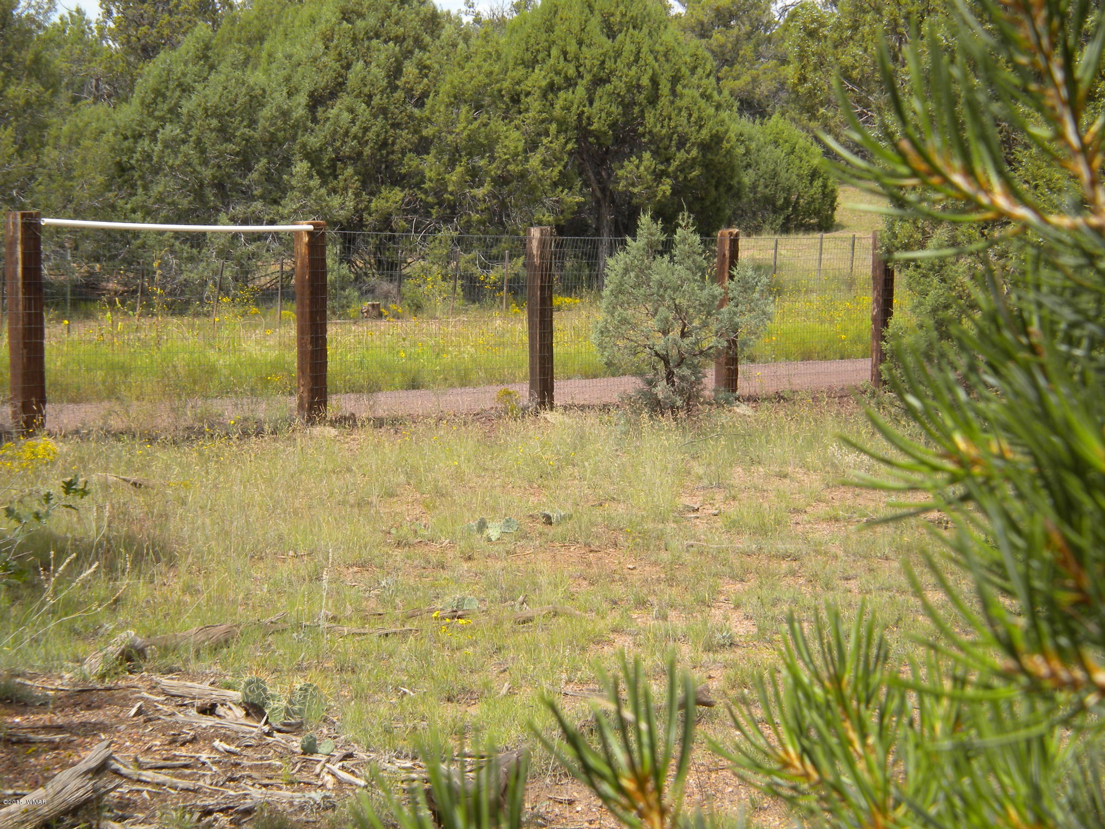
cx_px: 552
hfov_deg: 24.7
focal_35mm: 79
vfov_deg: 18.7
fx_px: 2522
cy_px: 414
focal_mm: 14.3
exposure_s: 1/170
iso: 80
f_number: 7.2
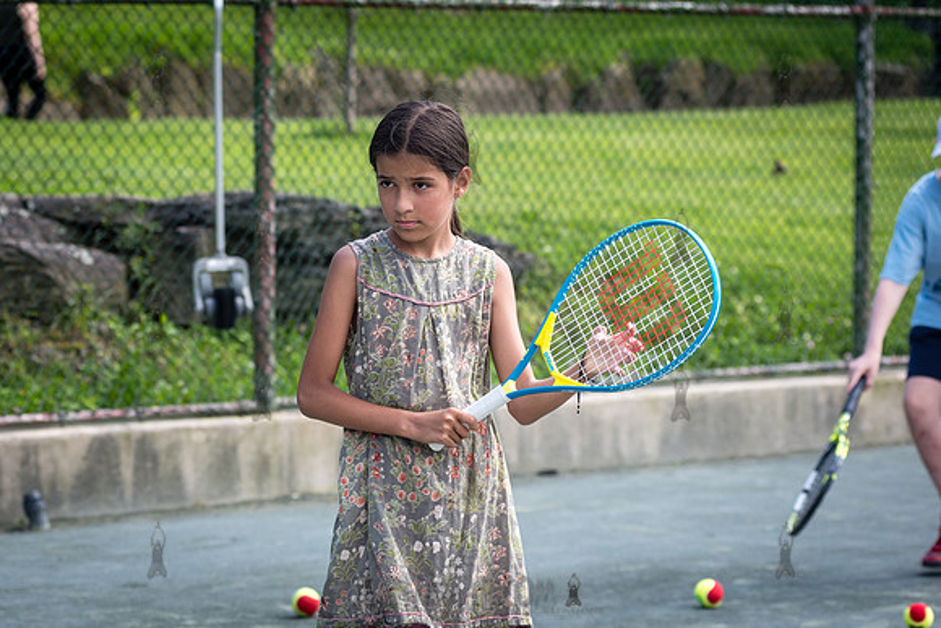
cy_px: 289
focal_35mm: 126
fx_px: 3307
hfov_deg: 16.2
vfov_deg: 10.8
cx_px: 348
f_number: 4.5
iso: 250
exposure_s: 1/640
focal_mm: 92
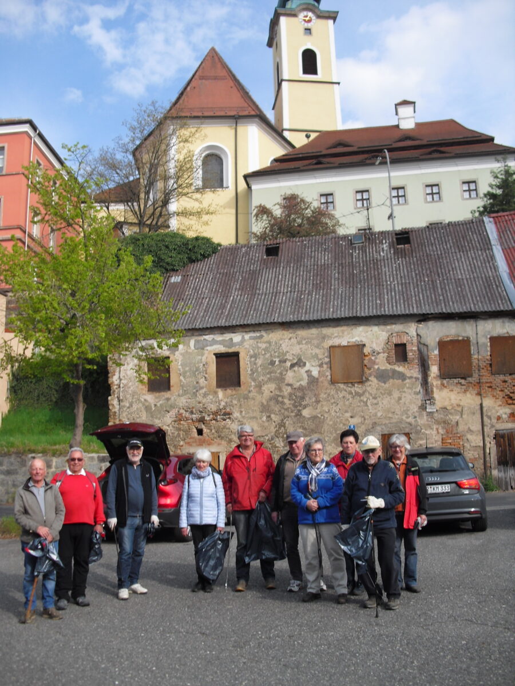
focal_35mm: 36
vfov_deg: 51.4
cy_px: 343
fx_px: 714
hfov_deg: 39.7
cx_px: 258
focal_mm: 6.3
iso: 64
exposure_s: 1/80
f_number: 7.8
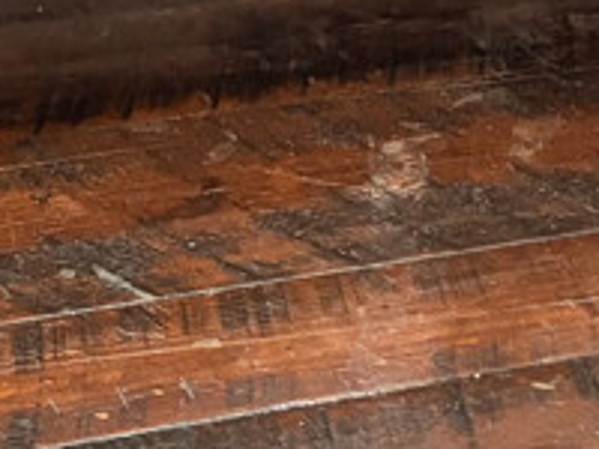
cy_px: -563
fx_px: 2405
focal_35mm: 139
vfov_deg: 9.6
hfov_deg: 14.0
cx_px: 19
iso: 400
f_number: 1.6
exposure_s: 1/60
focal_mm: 5.96
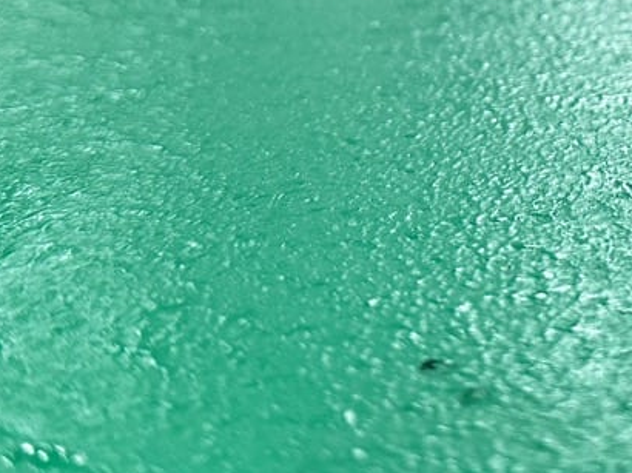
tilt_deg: -14.7
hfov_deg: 24.8
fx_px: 1369
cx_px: 632
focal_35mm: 75
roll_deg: -0.1
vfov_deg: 18.8
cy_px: -49
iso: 250
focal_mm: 6.86
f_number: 1.78
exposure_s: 1/113
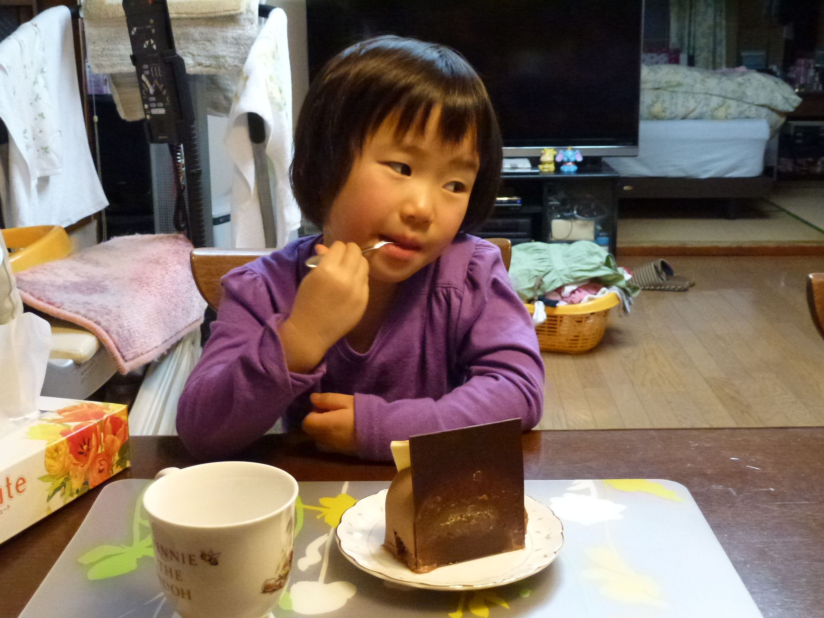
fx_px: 976
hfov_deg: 45.8
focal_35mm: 41
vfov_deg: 35.1
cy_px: 309
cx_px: 412
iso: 800
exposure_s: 1/30
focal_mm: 7.4
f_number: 3.9
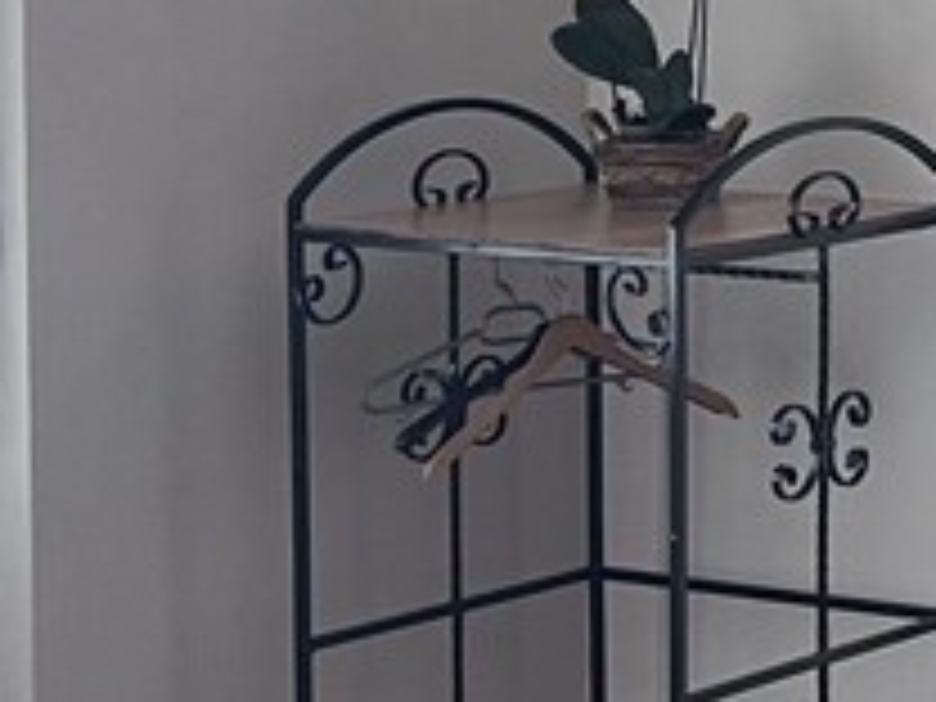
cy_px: -122
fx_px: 3461
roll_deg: +0.0
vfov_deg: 11.4
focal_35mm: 128
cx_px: 1800
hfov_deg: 13.5
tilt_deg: -0.5
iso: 125
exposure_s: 1/61
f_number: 1.5
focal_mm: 5.7
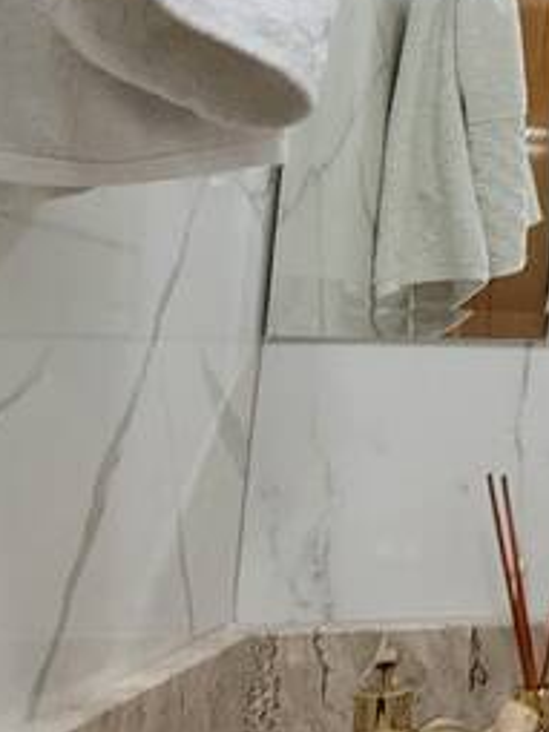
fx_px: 1164
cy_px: 221
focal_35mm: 55
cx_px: 1012
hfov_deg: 19.3
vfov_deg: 34.5
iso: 200
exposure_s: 1/60
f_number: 2.2
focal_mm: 1.74
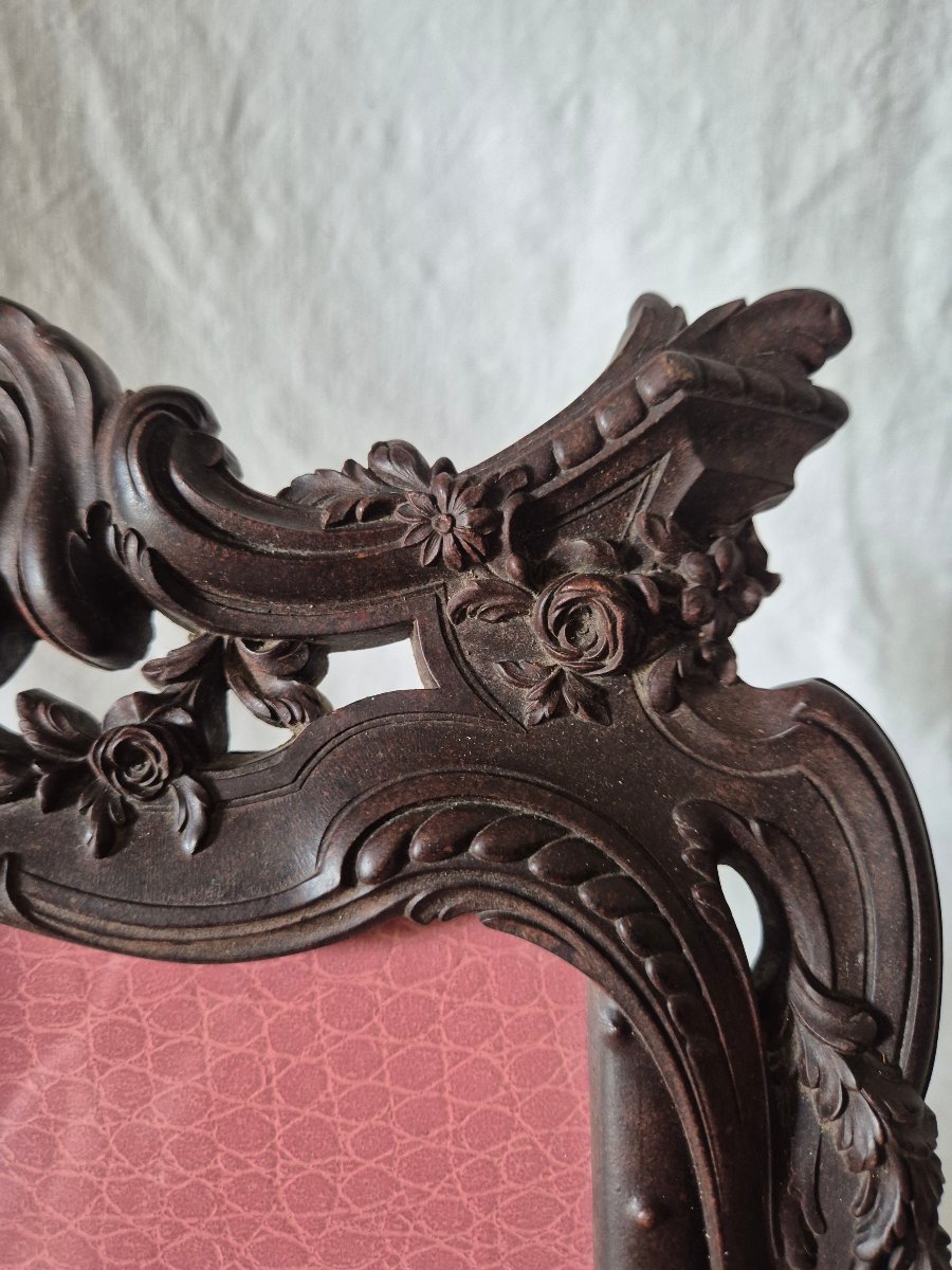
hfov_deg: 58.9
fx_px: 843
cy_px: 635
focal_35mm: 23
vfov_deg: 73.9
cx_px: 476
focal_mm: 5.4
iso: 640
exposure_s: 1/100
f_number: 1.8
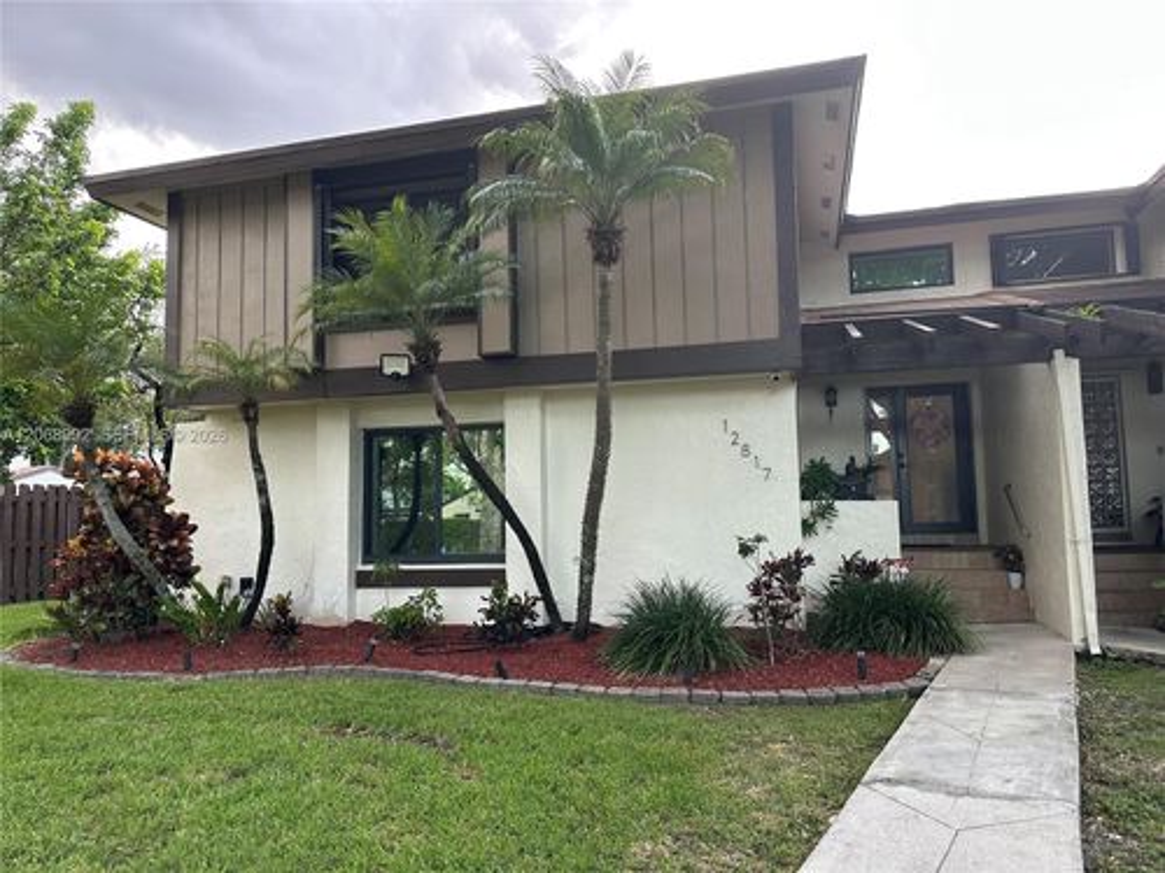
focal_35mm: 24
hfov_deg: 71.6
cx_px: 582
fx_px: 808
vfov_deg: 56.8
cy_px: 436
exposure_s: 1/121
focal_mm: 6.86
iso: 200
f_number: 1.78
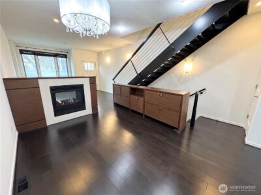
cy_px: 98
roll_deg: -0.8
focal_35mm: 14
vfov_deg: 85.7
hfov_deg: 102.1
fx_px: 106
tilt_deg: -14.3
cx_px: 130
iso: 320
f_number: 2.2
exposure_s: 1/60
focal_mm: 2.22
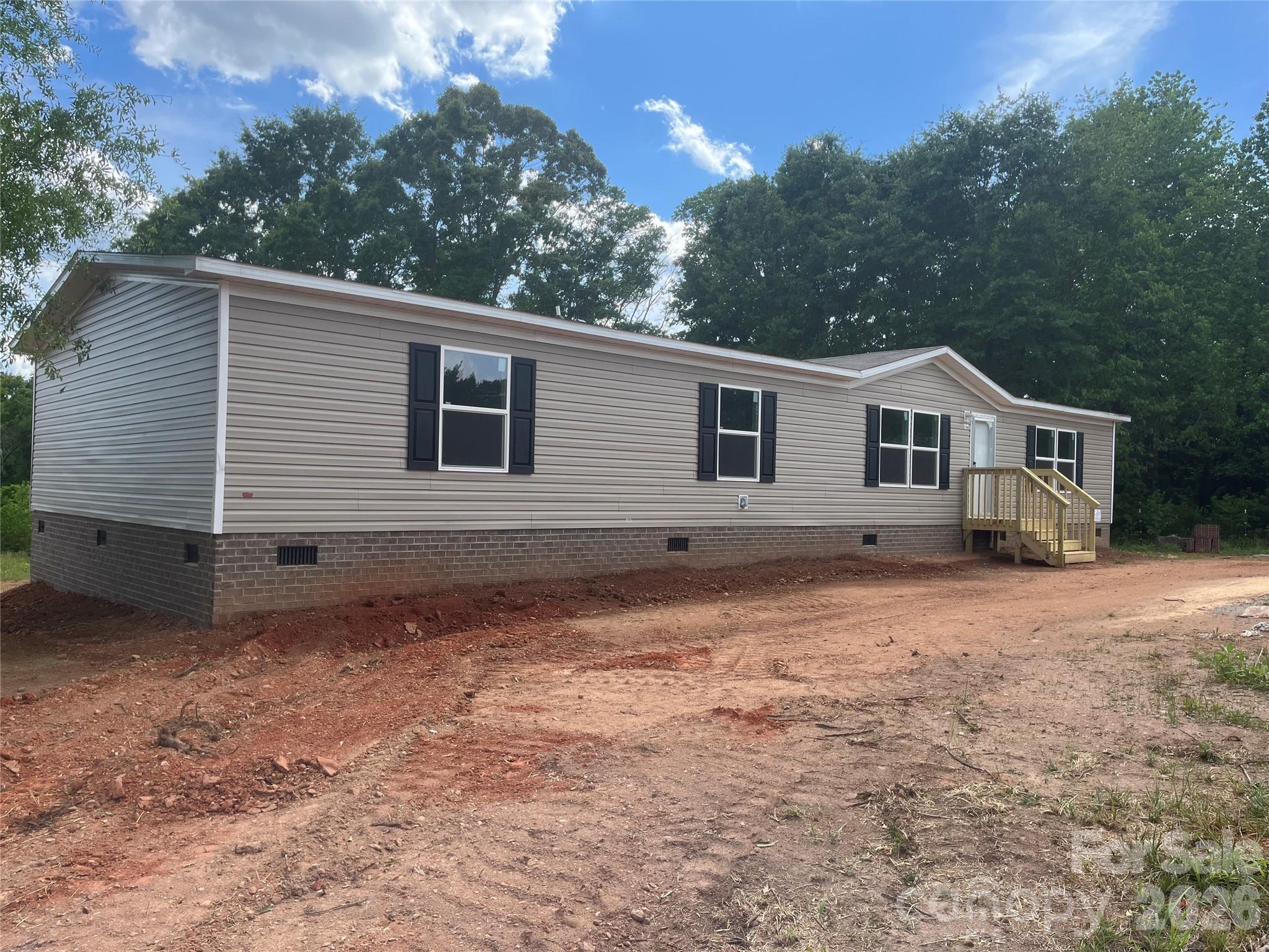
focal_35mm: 26
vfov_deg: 53.1
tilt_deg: +0.6
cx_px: 634
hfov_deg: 67.3
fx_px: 953
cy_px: 476
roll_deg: -1.1
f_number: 1.6
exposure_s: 1/1600
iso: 50
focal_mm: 5.1
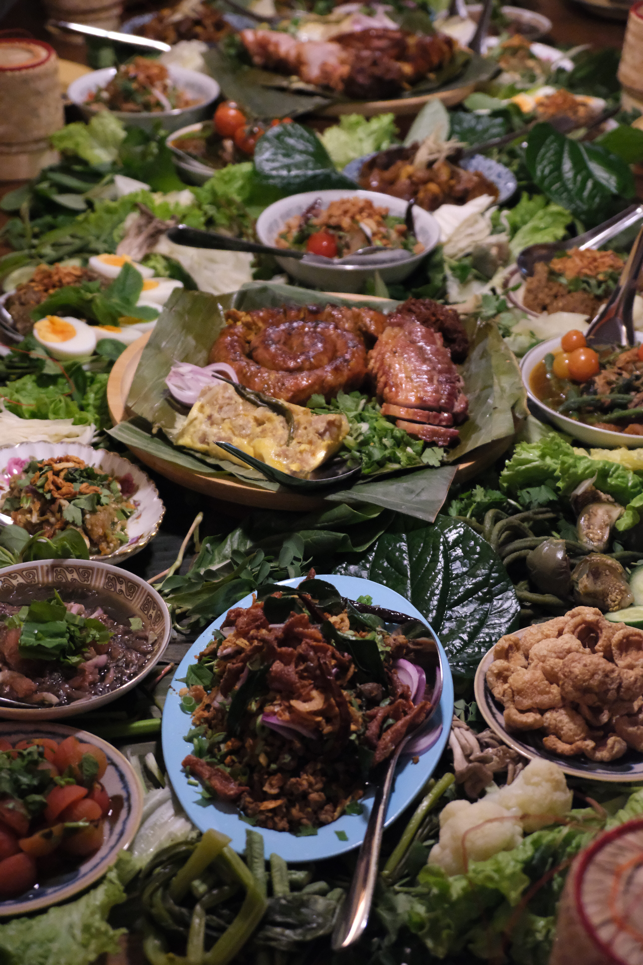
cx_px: 322
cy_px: 482
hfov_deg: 24.6
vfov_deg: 36.2
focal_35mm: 55
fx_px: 1473
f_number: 4.5
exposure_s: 1/80
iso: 12800
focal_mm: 36.6
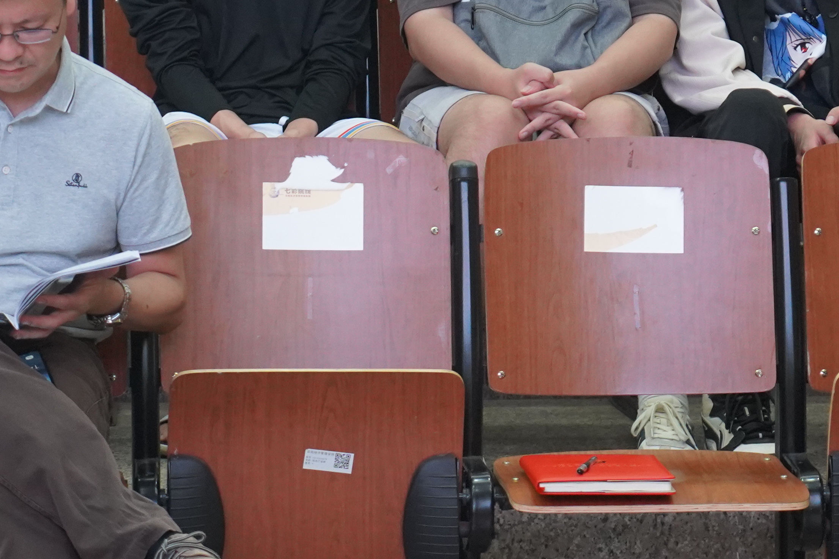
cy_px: 9
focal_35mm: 190
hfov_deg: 10.8
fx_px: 4428
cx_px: 474
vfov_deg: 7.2
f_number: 4
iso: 3200
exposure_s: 1/160
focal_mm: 70
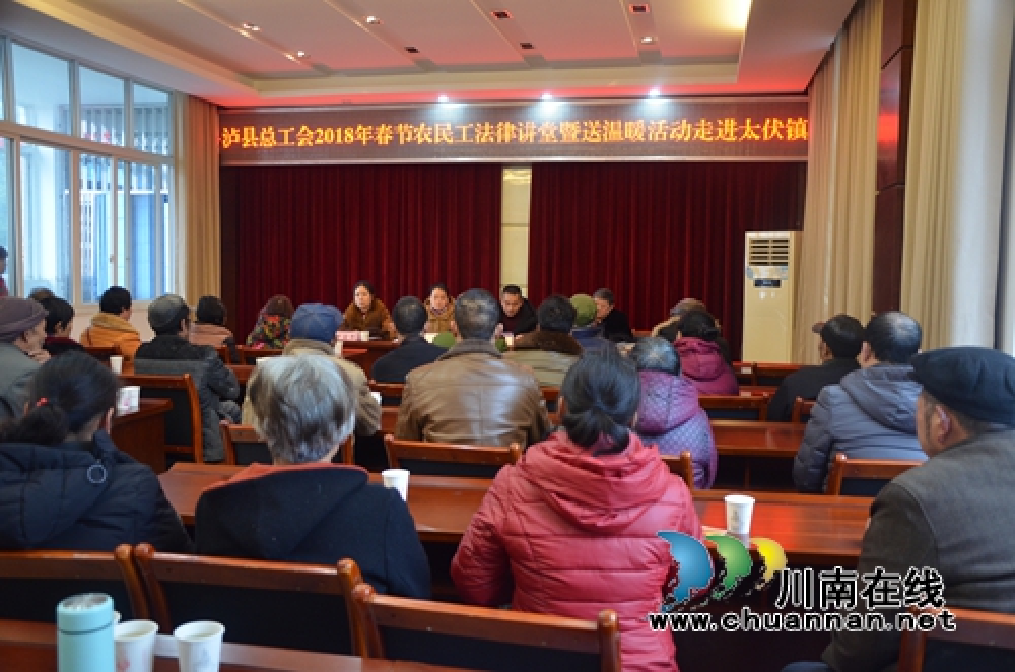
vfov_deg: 39.8
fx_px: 928
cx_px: 508
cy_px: 336
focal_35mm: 33
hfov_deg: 57.3
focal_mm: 22
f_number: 3.8
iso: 900
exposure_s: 1/30
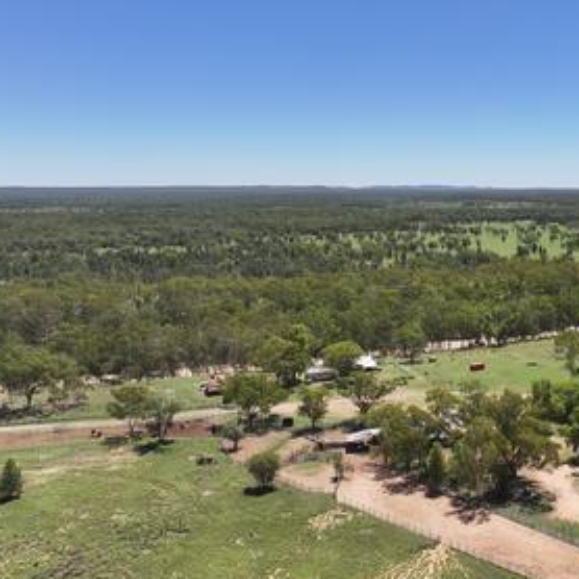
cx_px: 442
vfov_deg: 42.3
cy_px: 196
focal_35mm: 39
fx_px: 738
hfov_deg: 41.4
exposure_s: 1/320
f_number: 2.8
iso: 120
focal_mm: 12.29
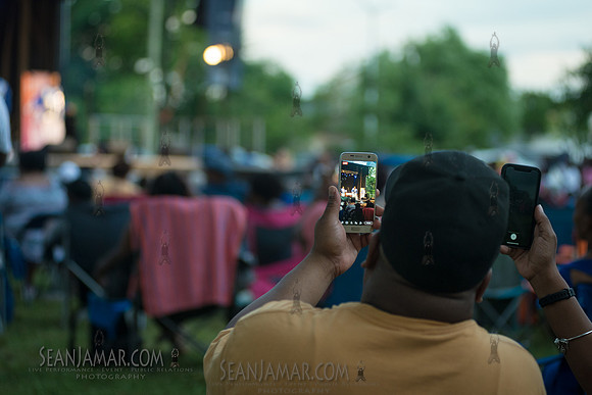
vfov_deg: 17.1
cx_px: 296
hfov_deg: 25.4
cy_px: 198
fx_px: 1316
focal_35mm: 80
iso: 1250
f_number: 3.5
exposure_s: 1/250
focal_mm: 80
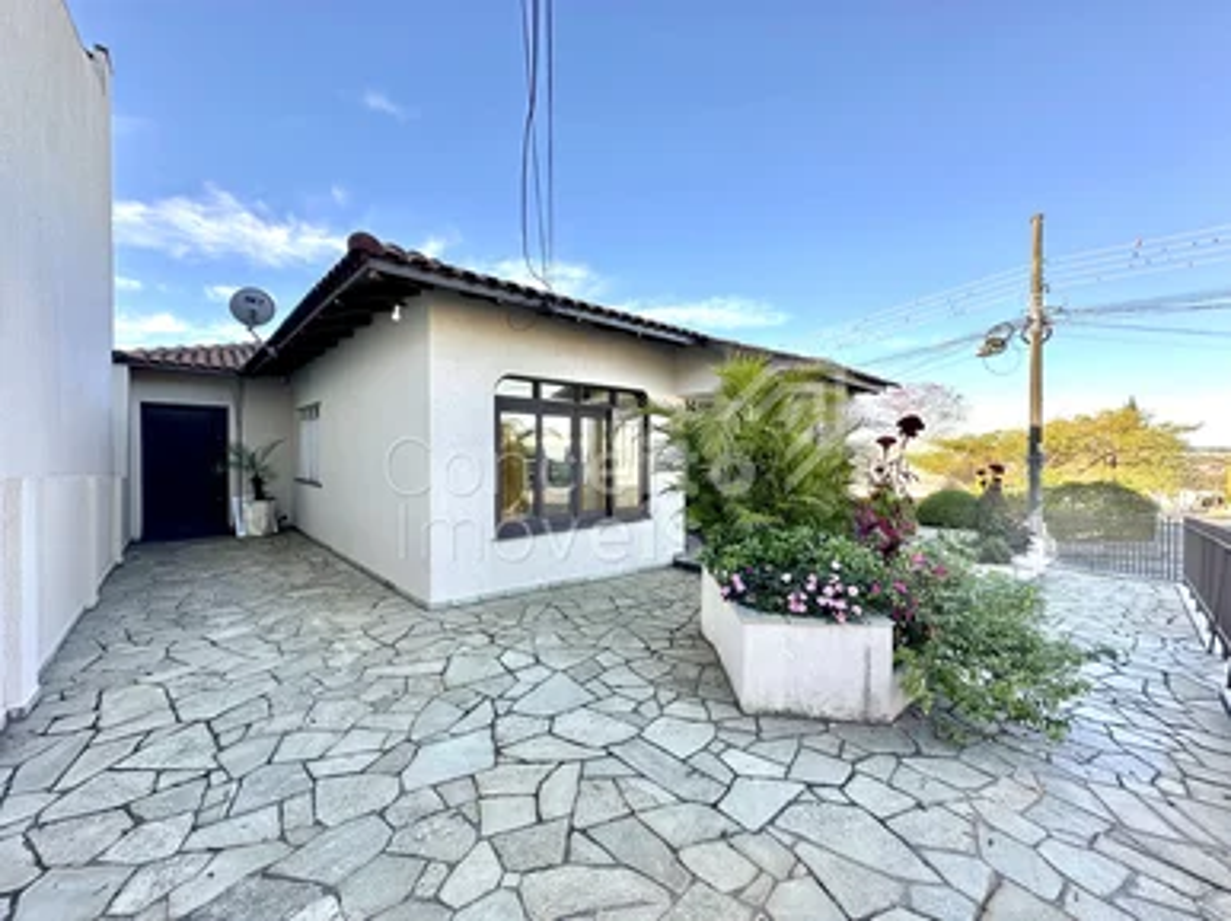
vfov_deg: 85.6
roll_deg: +0.0
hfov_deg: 102.1
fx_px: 498
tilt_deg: -0.7
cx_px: 616
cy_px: 460
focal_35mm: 14
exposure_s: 1/219
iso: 40
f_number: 2.2
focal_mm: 2.22
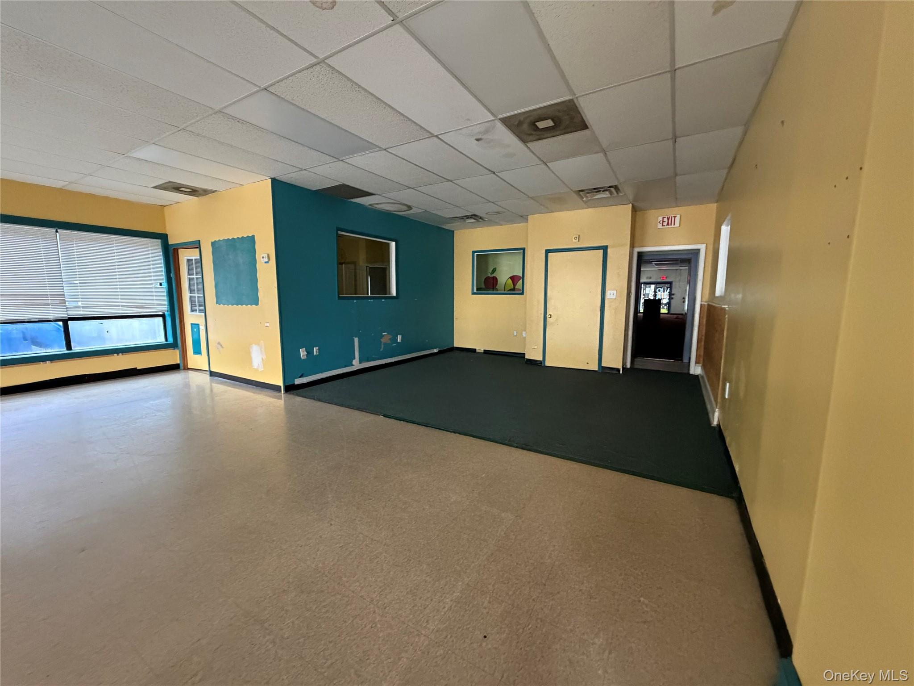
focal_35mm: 14
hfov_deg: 102.1
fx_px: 370
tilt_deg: -7.2
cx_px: 457
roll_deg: -1.1
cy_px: 343
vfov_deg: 85.7
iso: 640
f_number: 2.2
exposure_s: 1/60
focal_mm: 2.22
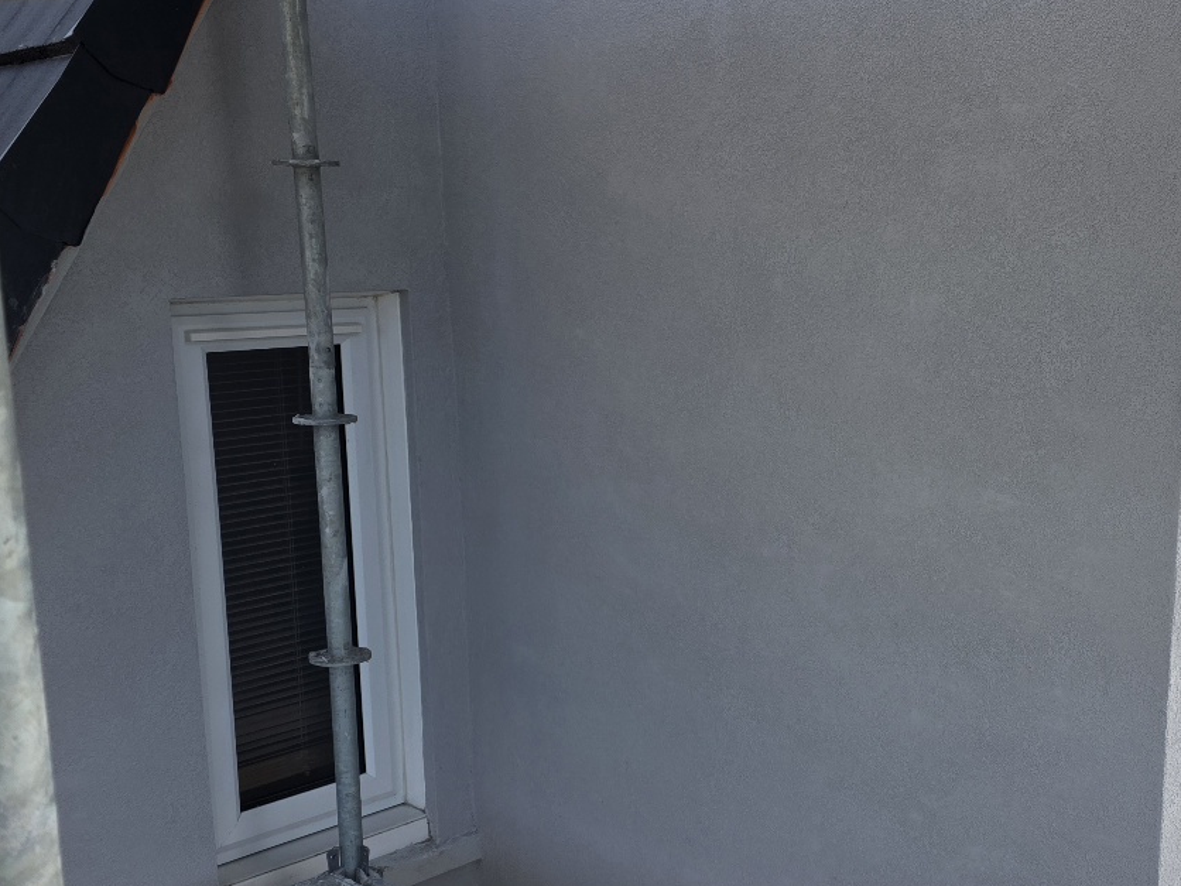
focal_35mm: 44
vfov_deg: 32.7
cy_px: 554
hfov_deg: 42.1
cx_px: 833
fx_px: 1501
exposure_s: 1/2000
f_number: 1.7
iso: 80
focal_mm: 6.3
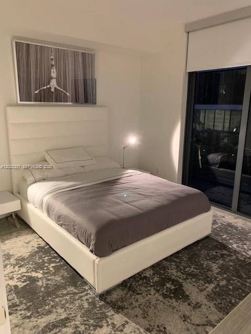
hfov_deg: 53.1
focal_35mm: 26
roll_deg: -0.9
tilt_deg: -10.4
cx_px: 126
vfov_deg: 67.3
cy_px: 167
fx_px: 251
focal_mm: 4.25
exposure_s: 1/40
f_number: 1.8
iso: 400
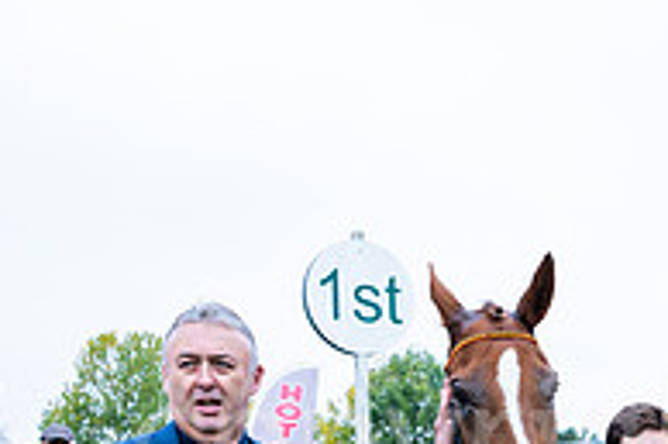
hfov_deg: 26.6
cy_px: 661
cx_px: 585
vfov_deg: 16.7
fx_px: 1372
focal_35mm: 74
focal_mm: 24
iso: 500
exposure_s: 1/1000
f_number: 4
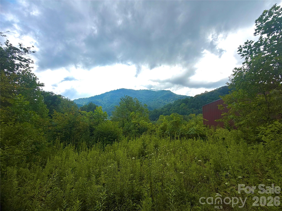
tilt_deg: +4.1
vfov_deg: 85.7
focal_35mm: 14
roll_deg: +0.9
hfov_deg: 102.1
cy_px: 106
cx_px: 141
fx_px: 114
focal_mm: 2.22
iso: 20
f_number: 2.2
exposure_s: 1/876
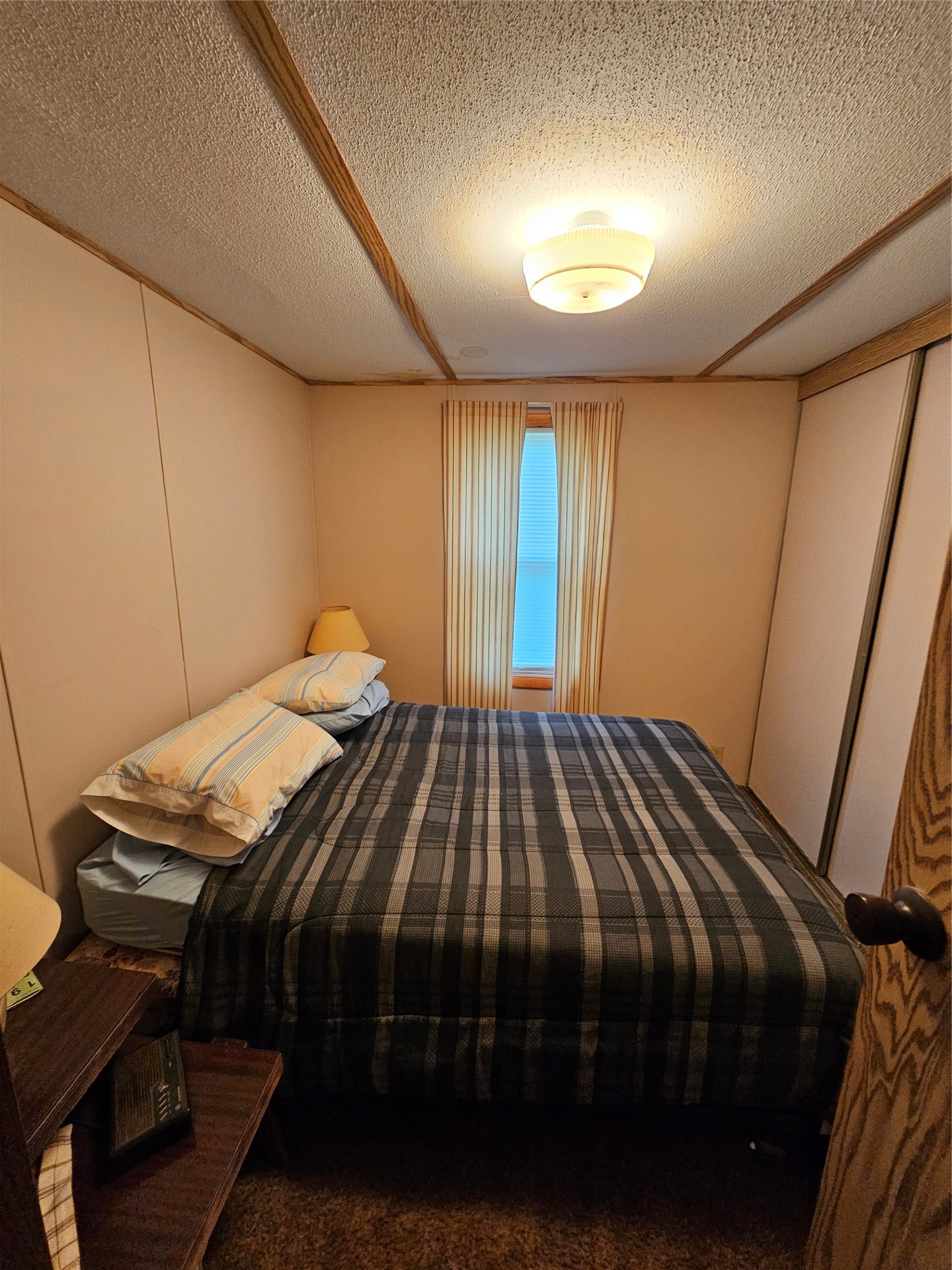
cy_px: 635
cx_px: 476
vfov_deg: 106.2
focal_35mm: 13
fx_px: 477
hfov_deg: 89.9
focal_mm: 2.2
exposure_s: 1/60
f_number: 2.2
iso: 250
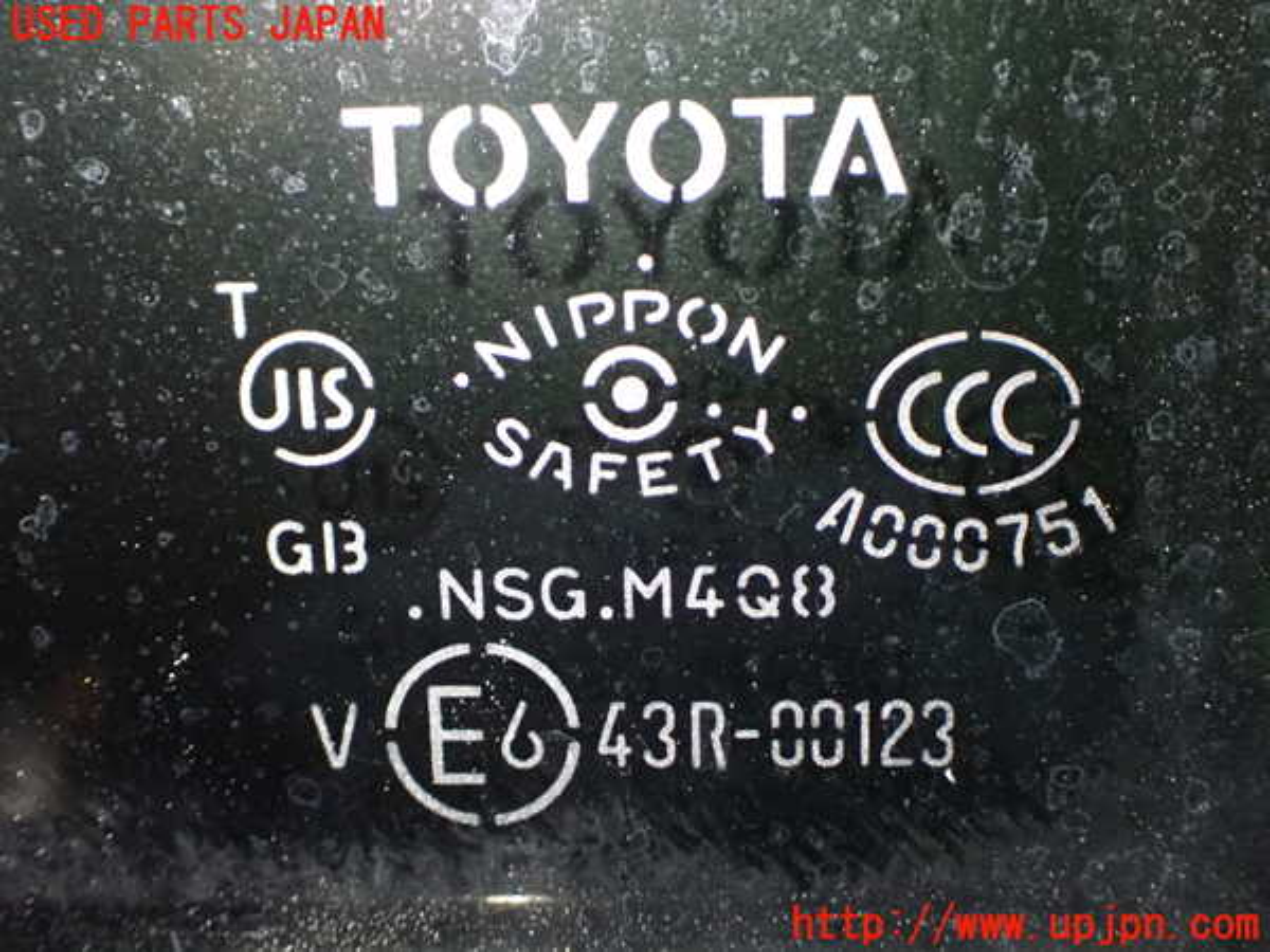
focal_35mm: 44
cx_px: 635
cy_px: 476
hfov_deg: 42.9
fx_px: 1614
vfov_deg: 32.9
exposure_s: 1/25
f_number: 2.9
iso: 1600
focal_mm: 7.84
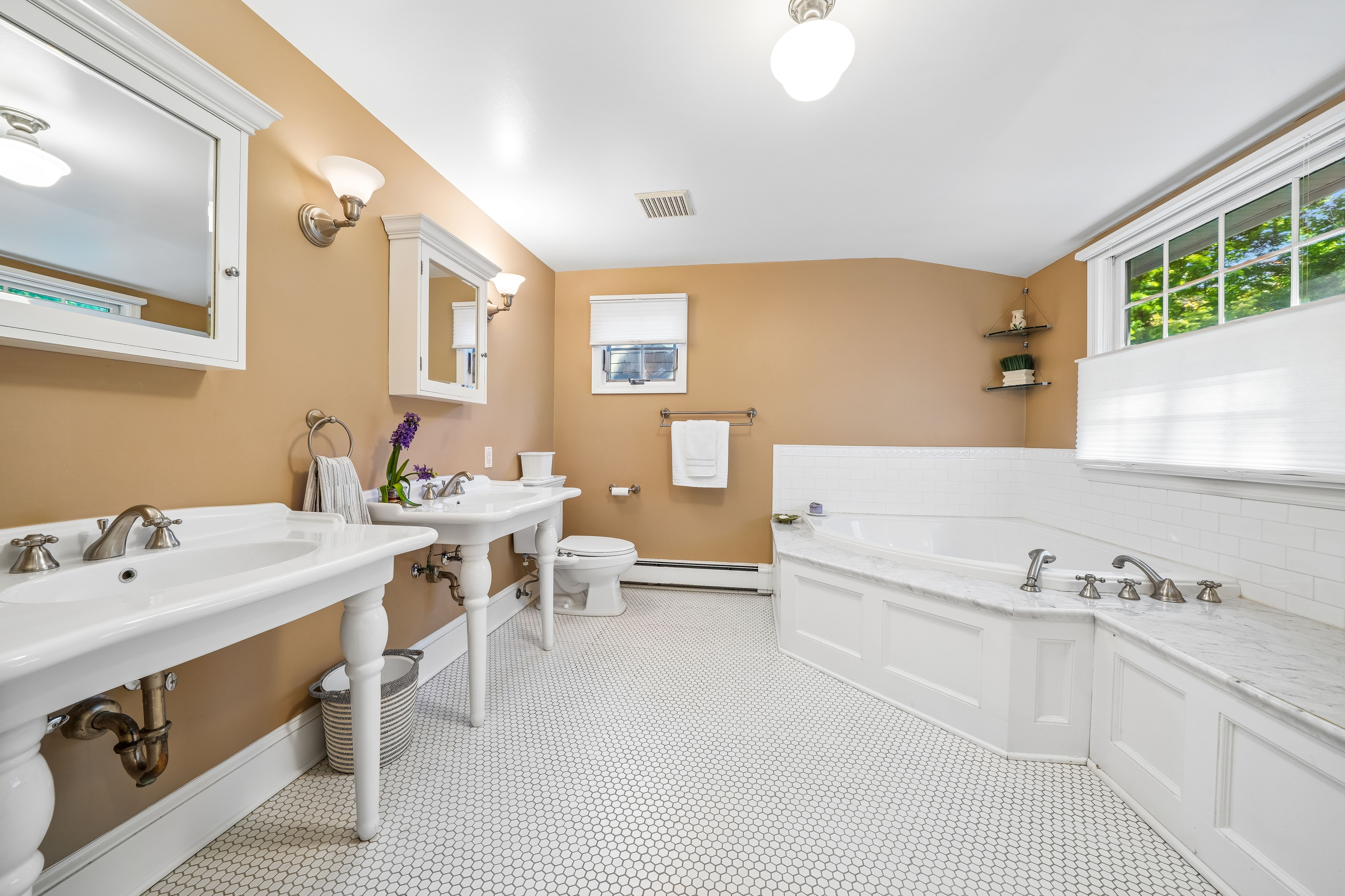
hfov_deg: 112.6
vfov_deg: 90.0
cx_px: 672
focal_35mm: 12
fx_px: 448
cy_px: 448
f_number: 11
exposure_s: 1/1.25
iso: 100
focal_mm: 12
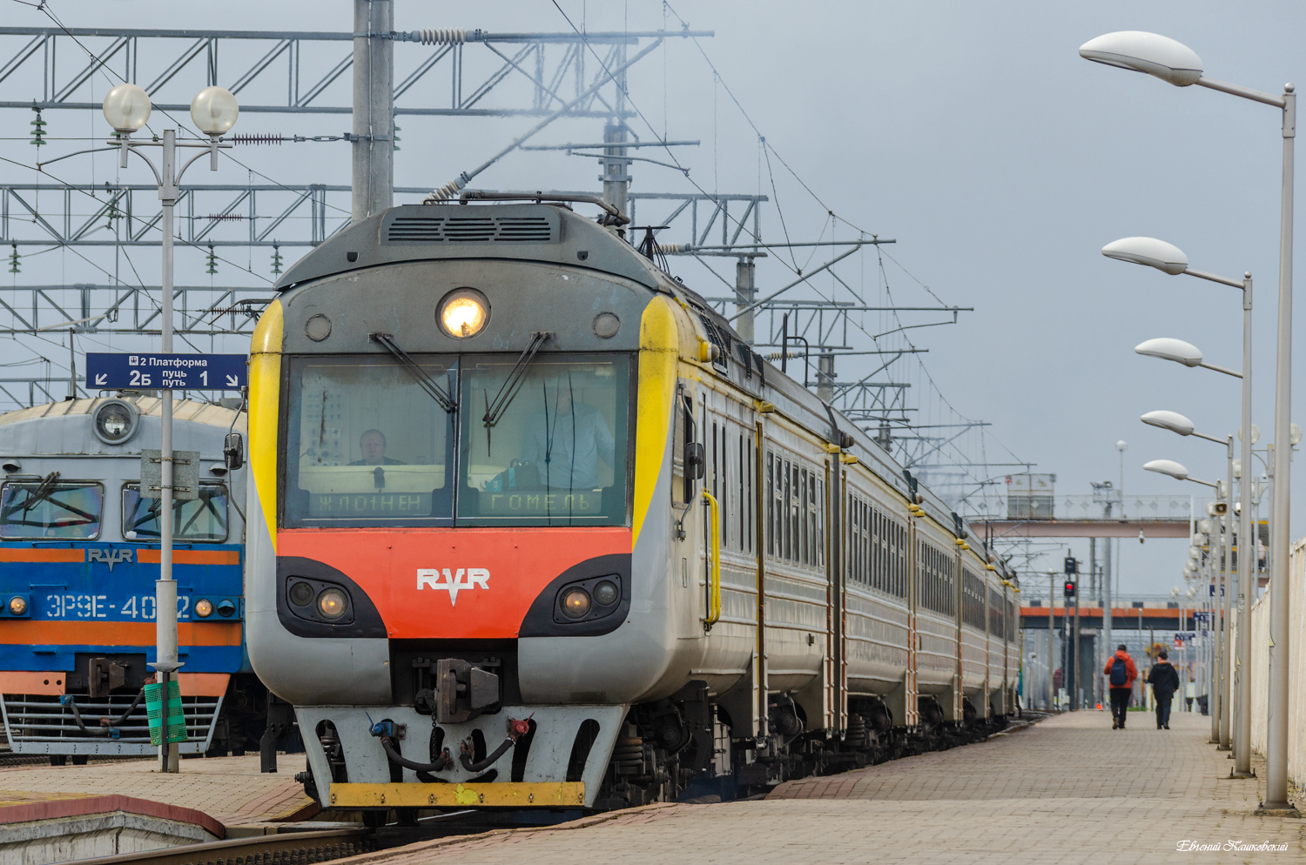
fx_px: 7332
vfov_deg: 6.8
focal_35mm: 202
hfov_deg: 10.2
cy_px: 432
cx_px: 653
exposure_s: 1/320
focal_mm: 135
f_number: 7.1
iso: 200
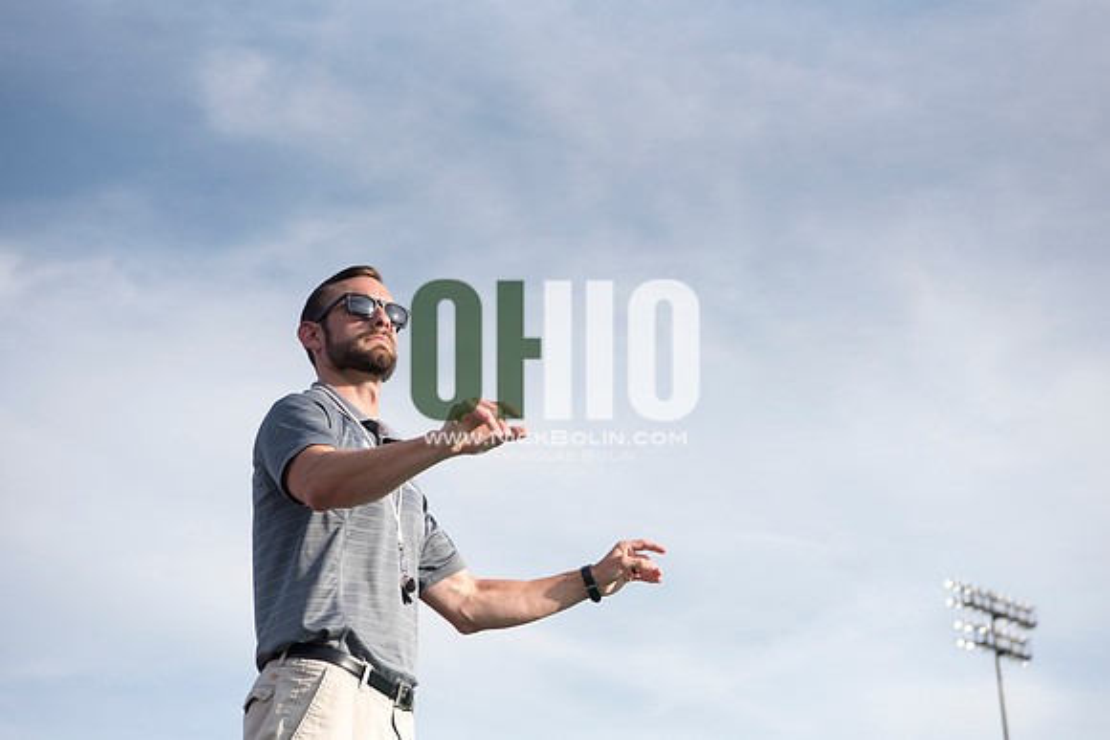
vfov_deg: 19.5
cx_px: 555
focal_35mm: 70
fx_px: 2159
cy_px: 370
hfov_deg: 28.8
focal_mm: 70
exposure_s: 1/4000
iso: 800
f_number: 5.6
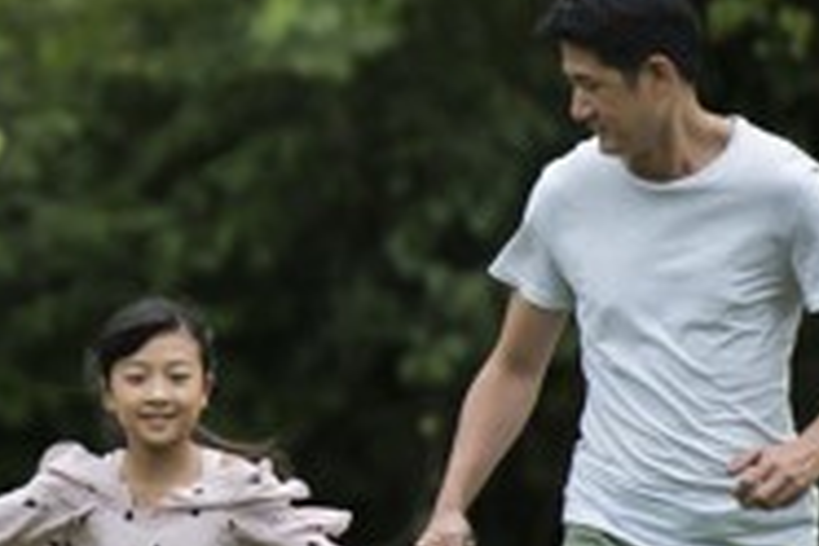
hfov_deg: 3.1
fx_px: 15310
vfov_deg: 2.0
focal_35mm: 673
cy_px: 350
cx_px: -9
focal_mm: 200
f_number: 2.8
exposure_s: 1/1000
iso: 250
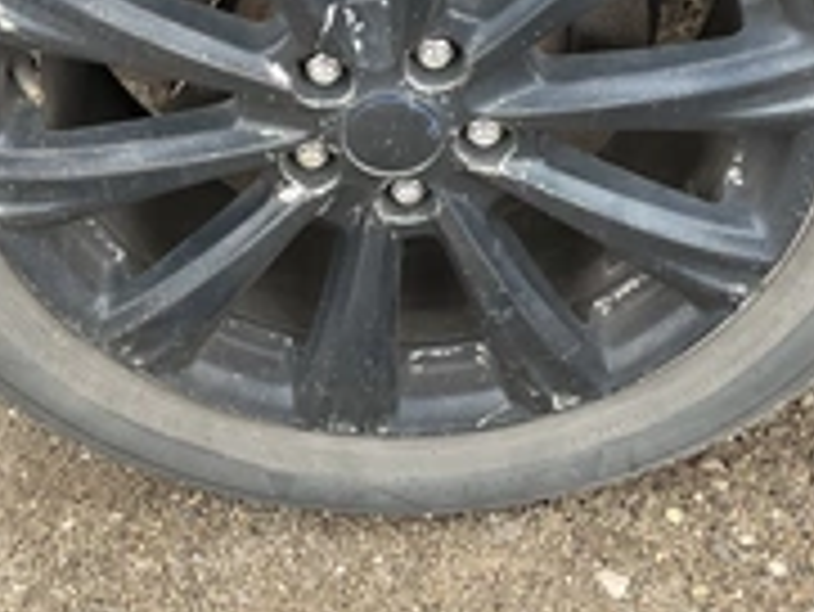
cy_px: 14
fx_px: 1506
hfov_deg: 30.2
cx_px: 355
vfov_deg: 22.2
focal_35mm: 64
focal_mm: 3
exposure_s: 1/122
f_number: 1.8
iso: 50
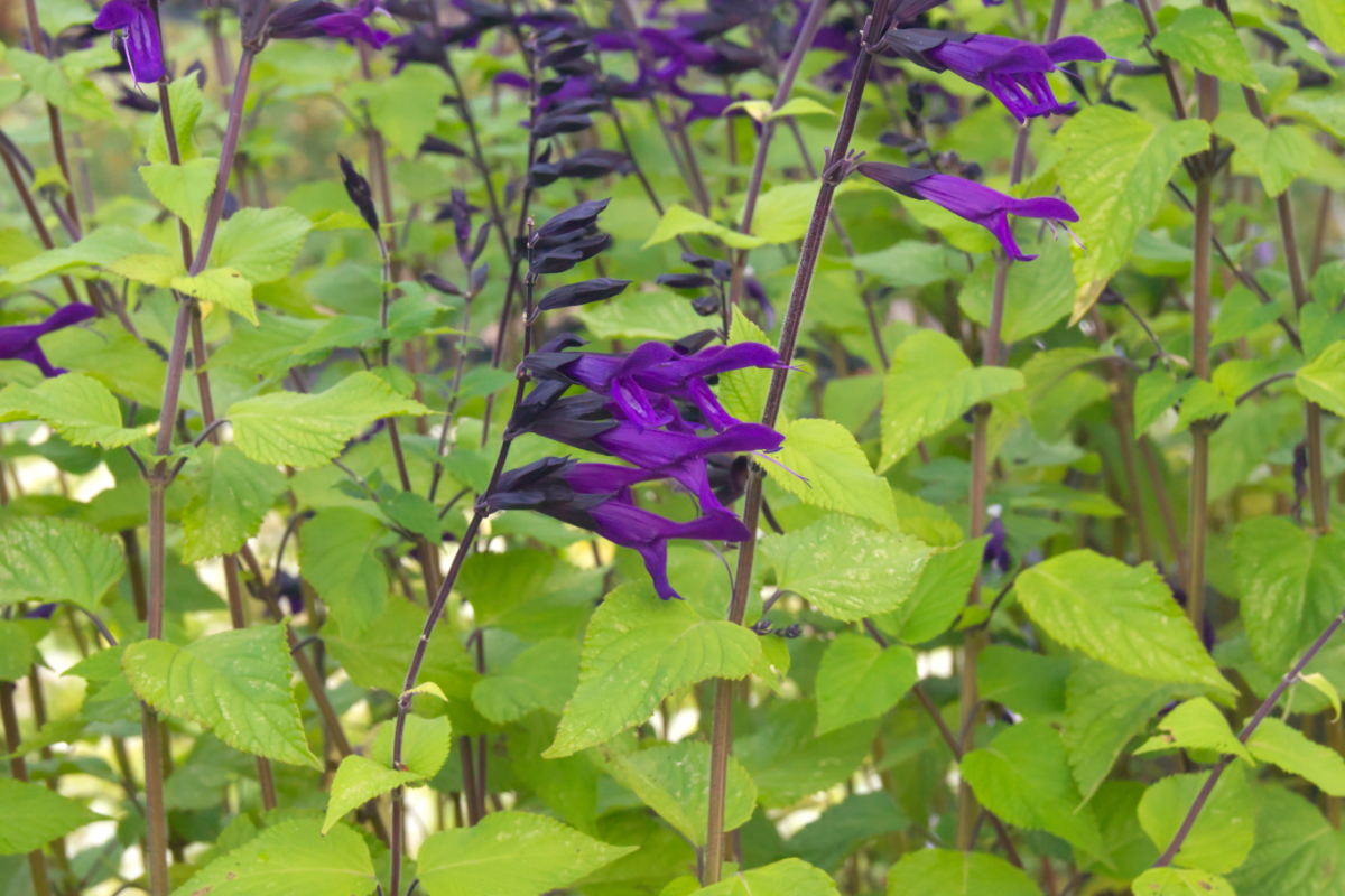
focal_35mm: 82
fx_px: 3082
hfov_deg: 24.6
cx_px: 672
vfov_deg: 16.6
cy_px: 448
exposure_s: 1/100
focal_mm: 55
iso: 3200
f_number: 16
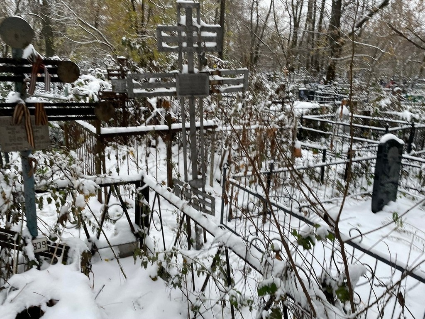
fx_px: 319
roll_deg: -1.2
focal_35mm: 26
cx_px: 212
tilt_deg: -7.5
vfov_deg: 53.1
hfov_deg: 67.3
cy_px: 160
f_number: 1.6
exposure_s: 1/121
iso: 125
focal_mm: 4.2
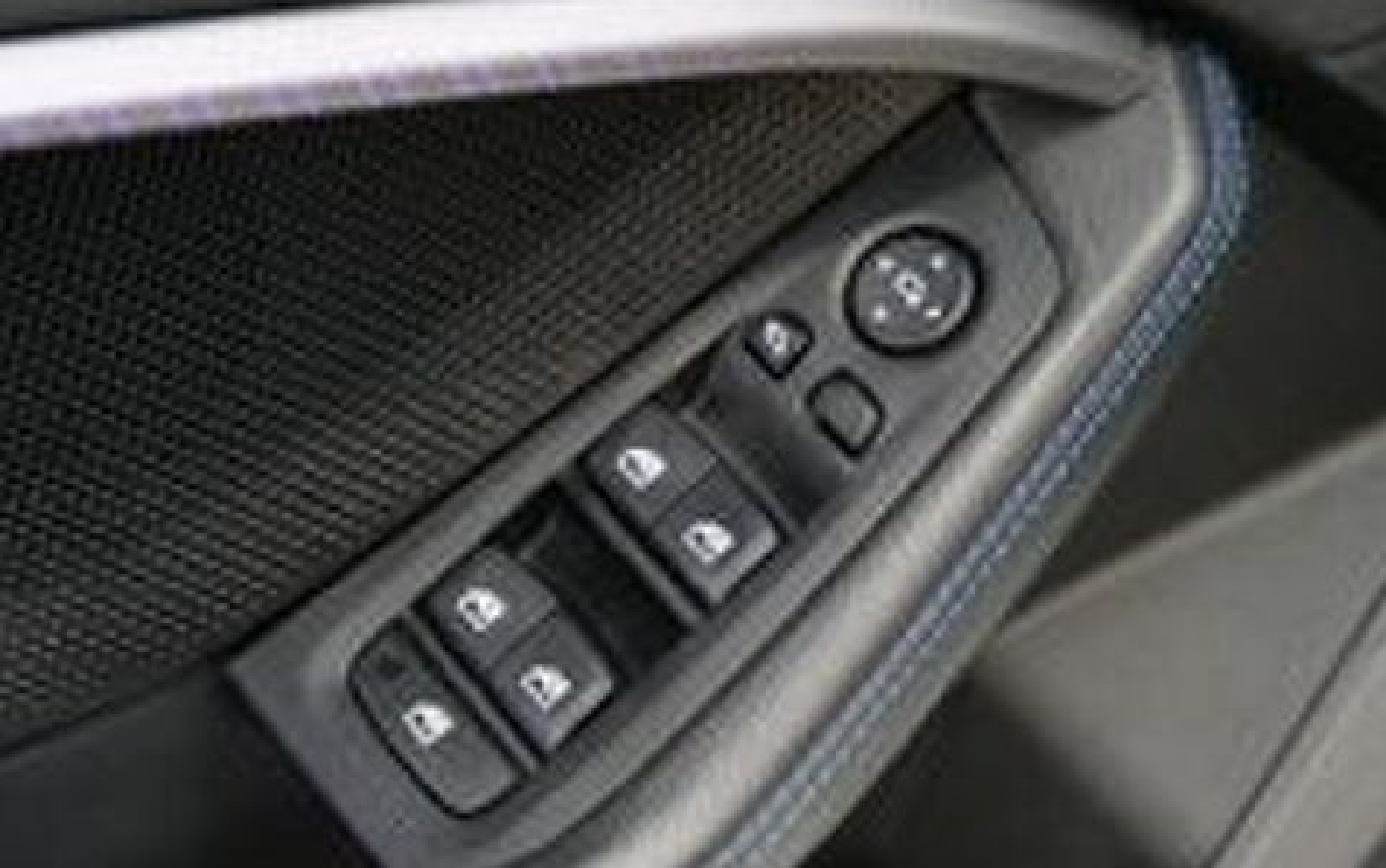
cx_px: 696
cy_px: 463
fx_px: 3552
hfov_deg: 22.1
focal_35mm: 94
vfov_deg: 13.9
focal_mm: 44
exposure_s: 1/40
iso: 3200
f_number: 3.9
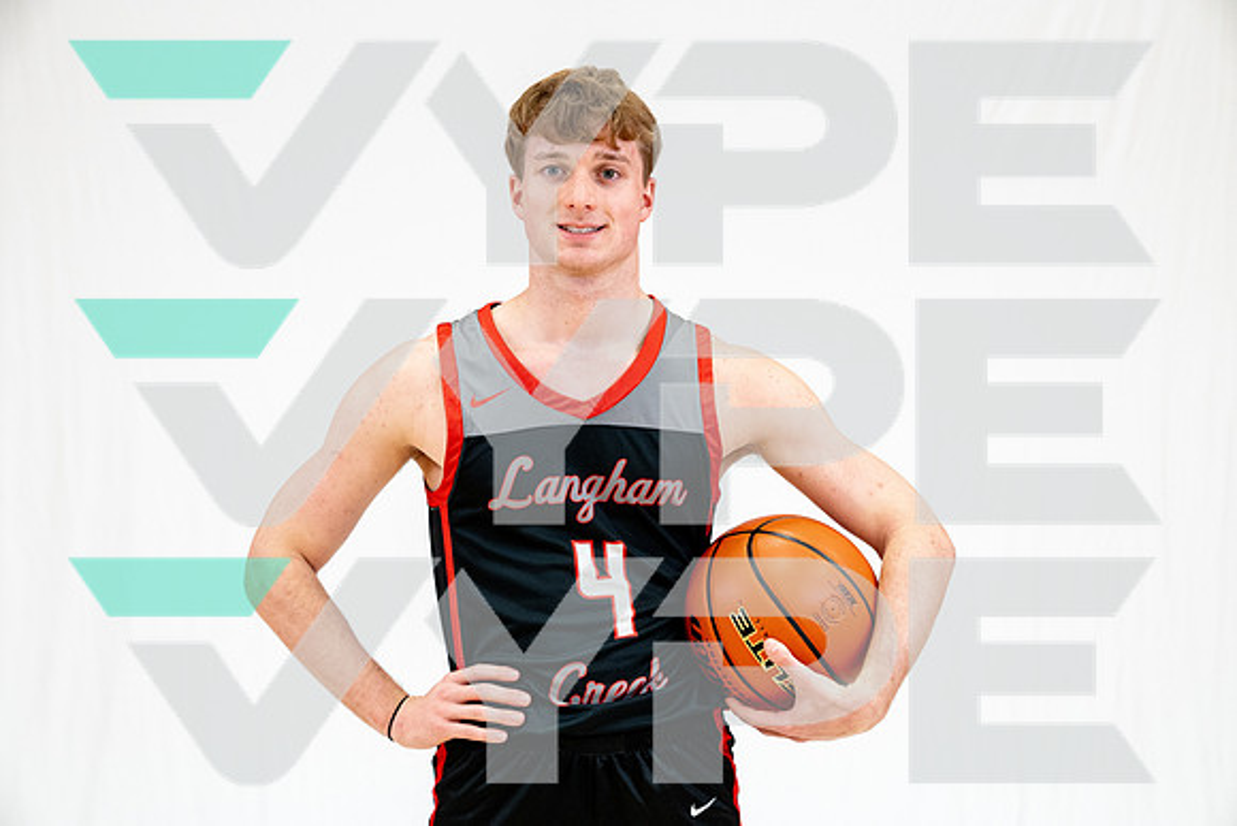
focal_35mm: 70
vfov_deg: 19.5
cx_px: 618
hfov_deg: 28.8
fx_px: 2406
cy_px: 413
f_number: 5
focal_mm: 70
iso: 2500
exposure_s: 1/250
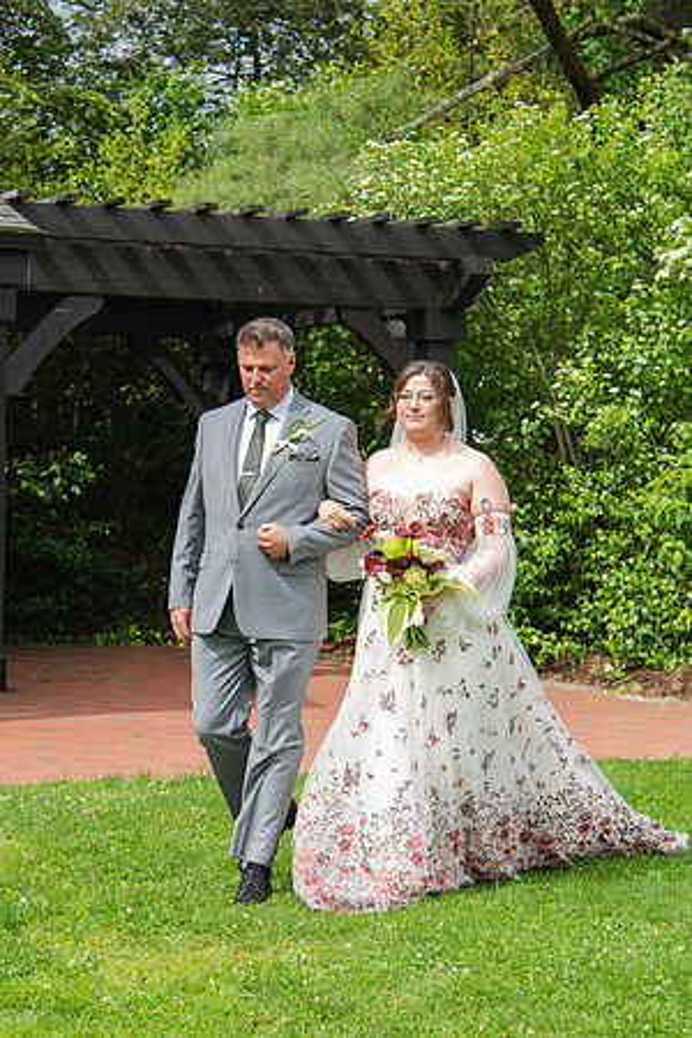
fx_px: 2609
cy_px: 542
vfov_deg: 22.5
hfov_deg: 15.1
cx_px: 233
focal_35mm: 90
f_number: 4
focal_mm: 48
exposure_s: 1/400
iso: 100
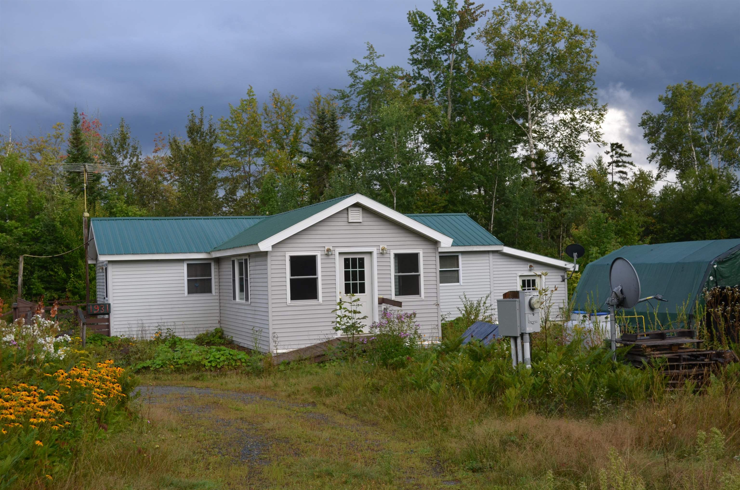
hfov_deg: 43.7
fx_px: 923
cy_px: 245
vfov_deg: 29.7
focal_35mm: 45
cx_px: 370
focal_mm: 30
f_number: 6.3
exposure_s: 1/160
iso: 200
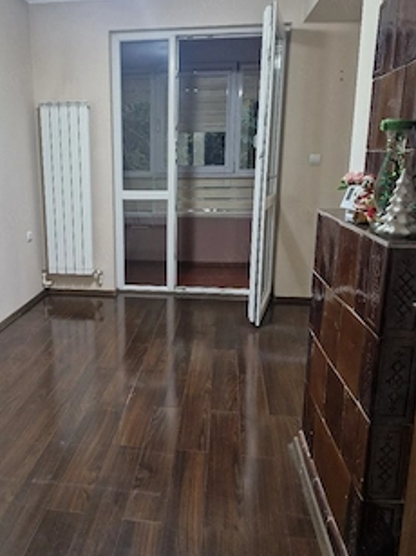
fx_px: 481
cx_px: 150
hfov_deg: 46.3
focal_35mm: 30
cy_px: 268
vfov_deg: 60.0
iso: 640
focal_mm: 5.54
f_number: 1.8
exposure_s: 1/50
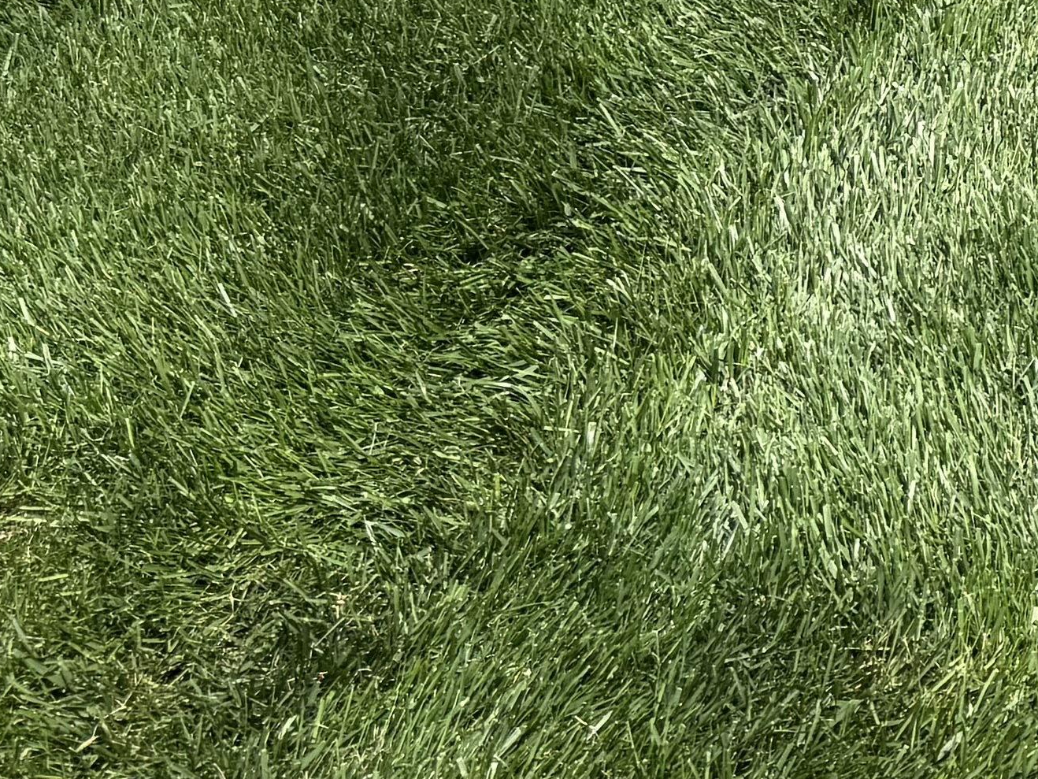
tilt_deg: -12.1
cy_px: -844
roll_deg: +0.0
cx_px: 1332
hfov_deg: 17.7
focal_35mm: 104
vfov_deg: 12.3
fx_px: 3119
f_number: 1.78
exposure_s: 1/3584
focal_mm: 6.76
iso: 80
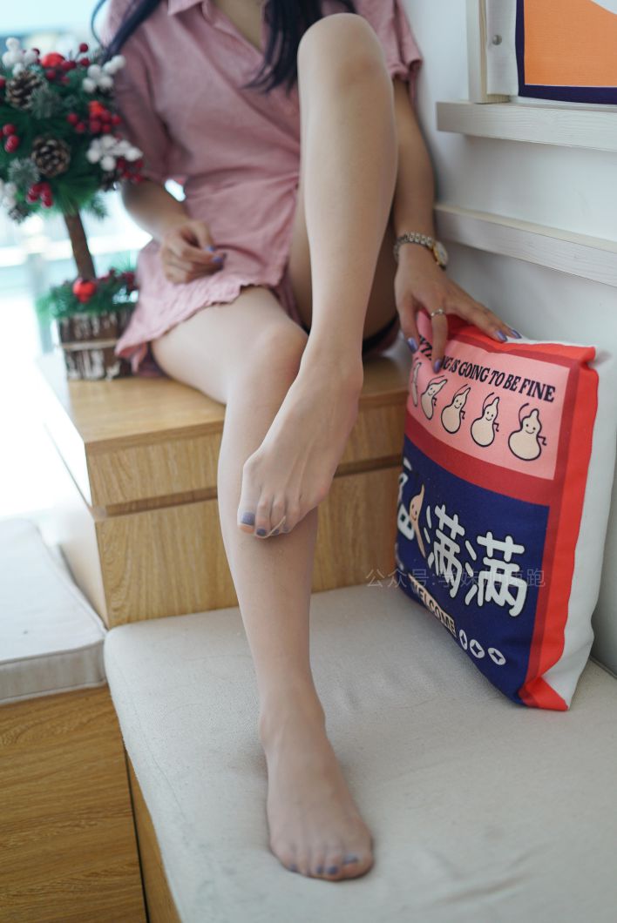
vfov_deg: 39.6
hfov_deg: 27.0
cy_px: 462
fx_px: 1284
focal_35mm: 50
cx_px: 308
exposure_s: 1/320
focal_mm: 50
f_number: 1.8
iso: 200
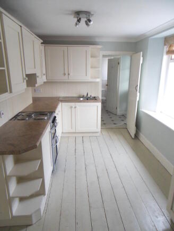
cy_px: 116
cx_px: 87
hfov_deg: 56.8
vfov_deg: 71.6
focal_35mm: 24
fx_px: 161
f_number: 3.3
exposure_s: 1/10
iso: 400
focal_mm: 4.2
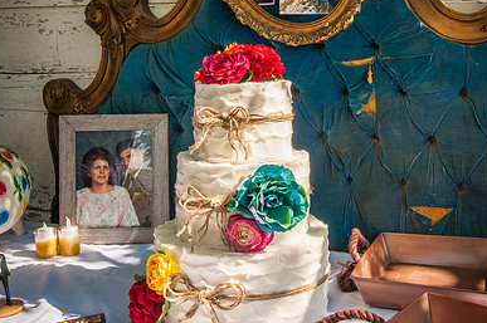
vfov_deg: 31.7
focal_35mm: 42
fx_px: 567
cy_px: 124
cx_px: 293
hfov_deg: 46.2
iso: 200
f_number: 13
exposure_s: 1/160
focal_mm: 28
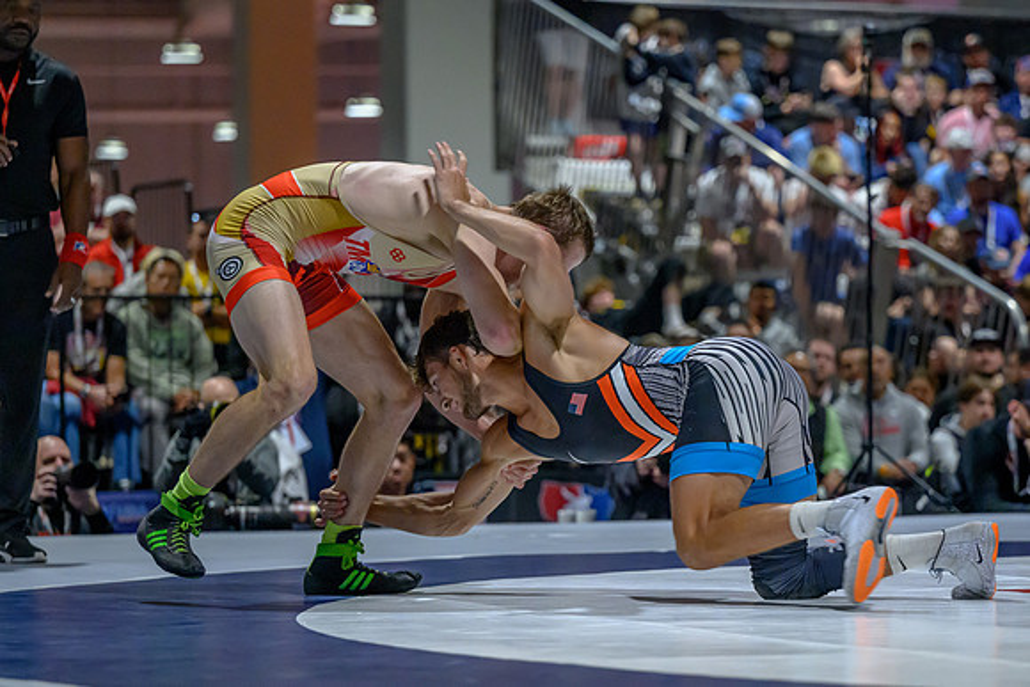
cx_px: 633
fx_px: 4279
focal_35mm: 150
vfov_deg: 9.2
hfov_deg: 13.7
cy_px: 408
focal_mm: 110
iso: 5000
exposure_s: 1/640
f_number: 2.8
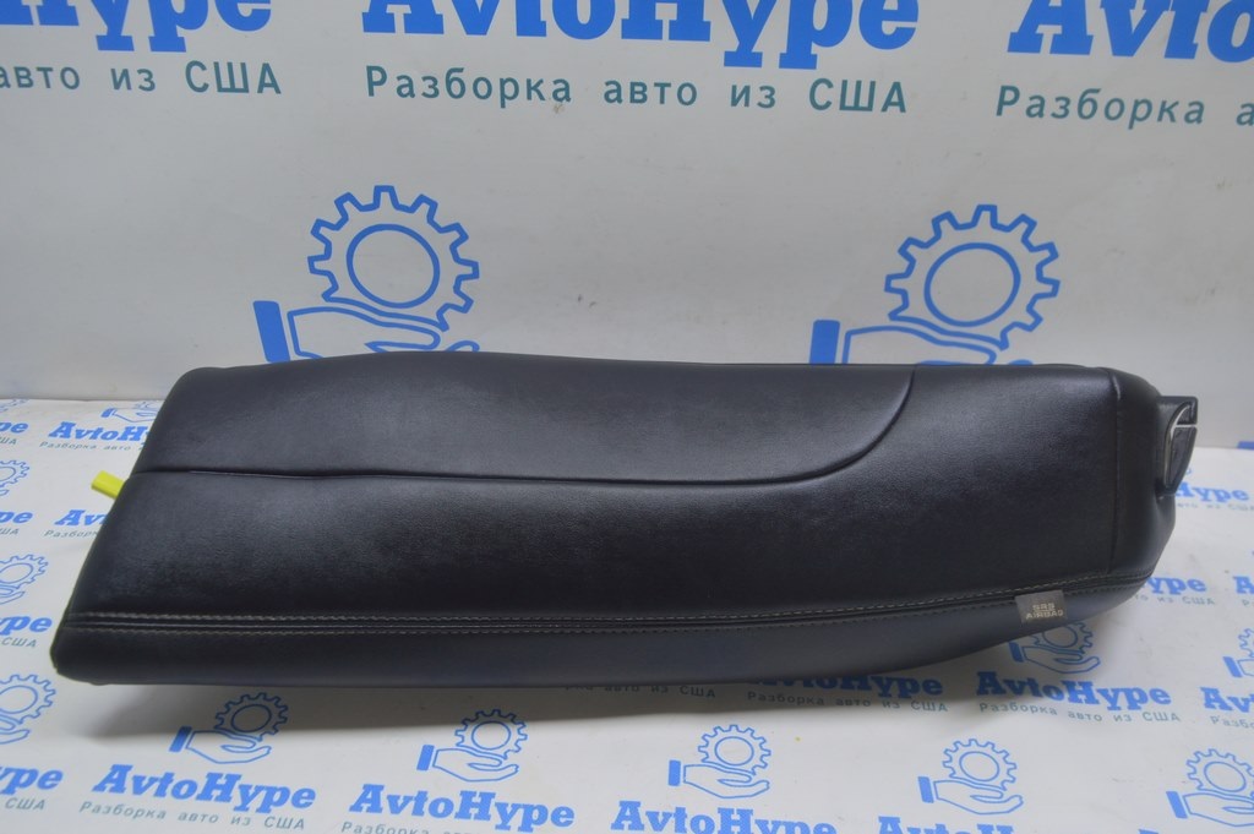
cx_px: 627
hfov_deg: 57.3
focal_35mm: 33
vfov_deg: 39.9
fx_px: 1149
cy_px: 417
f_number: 5.6
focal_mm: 22
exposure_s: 1/20
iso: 400
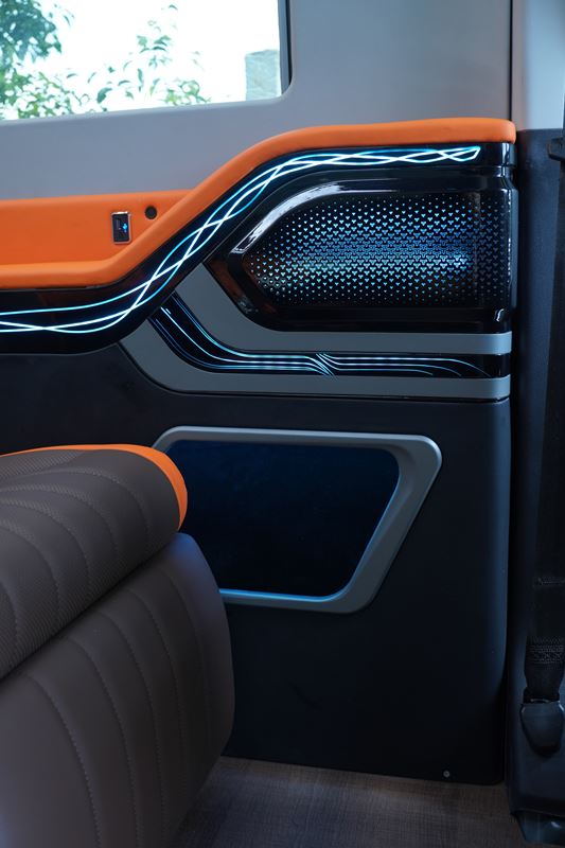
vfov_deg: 57.0
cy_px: 424
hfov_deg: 39.8
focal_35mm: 33
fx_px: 781
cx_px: 282
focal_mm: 22.1
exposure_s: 1/100
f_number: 3.2
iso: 640
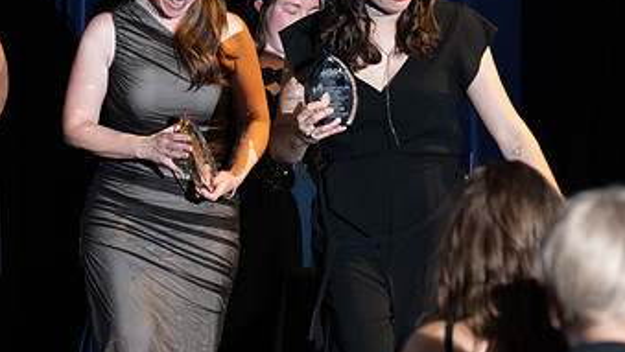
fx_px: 4460
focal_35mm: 269
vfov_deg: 4.5
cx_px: 147
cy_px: 182
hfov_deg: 8.0
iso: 2500
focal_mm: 150
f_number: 5
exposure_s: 1/200
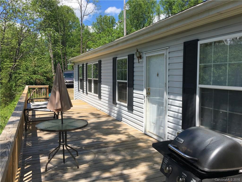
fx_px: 203
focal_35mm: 29
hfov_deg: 61.7
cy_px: 91
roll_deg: +0.4
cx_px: 121
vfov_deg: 48.2
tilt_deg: -1.6
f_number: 2.2
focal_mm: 4.15
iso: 25
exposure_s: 1/1350
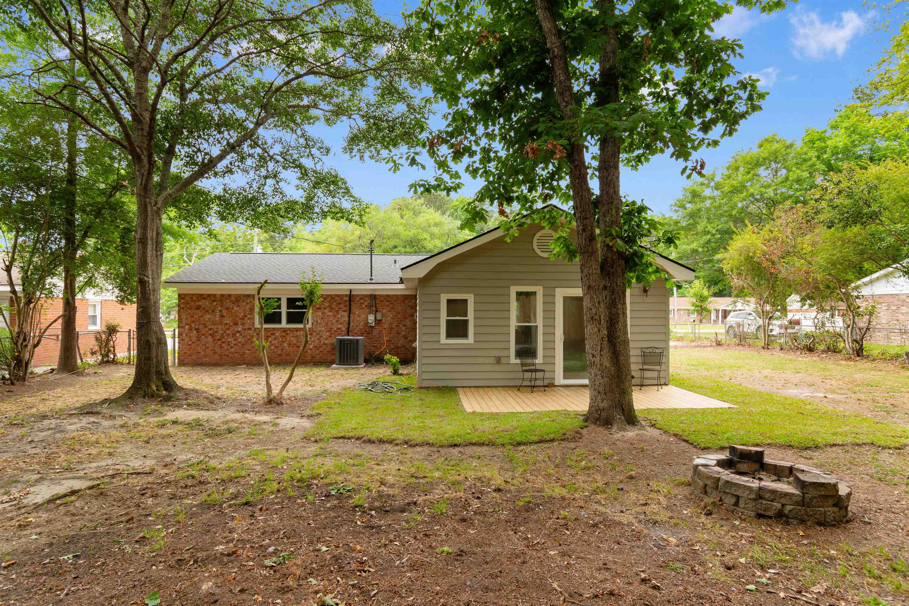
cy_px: 303
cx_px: 454
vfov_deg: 64.6
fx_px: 480
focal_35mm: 19
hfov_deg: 86.9
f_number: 4.8
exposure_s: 1/60
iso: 100
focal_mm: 13
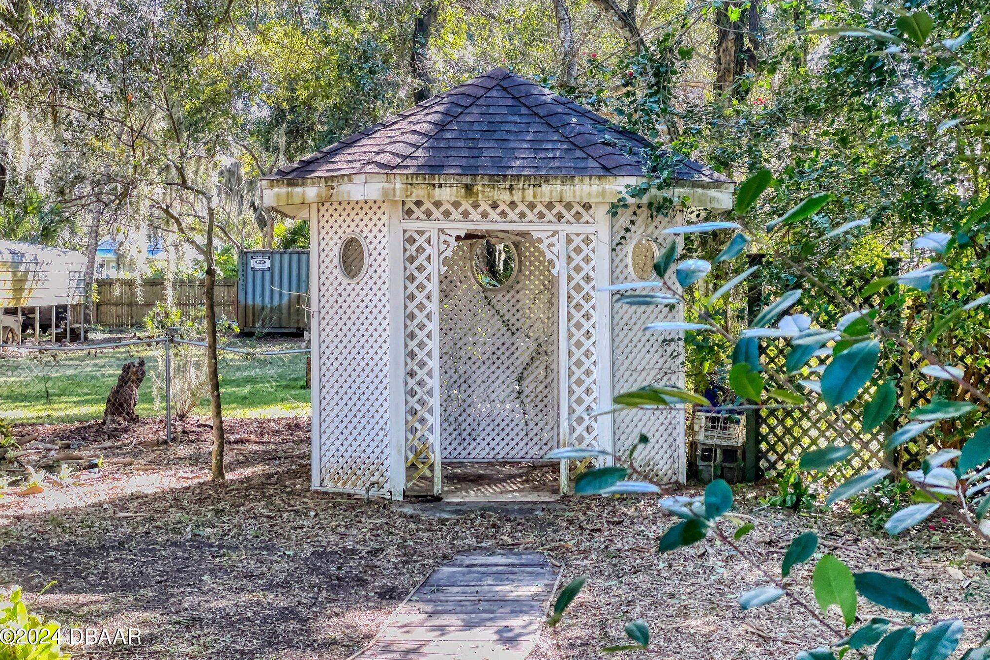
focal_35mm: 55
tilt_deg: -0.7
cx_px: 500
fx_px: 1512
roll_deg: -1.6
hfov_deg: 36.2
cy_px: 293
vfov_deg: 24.6
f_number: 2
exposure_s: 1/122
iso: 80
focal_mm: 6
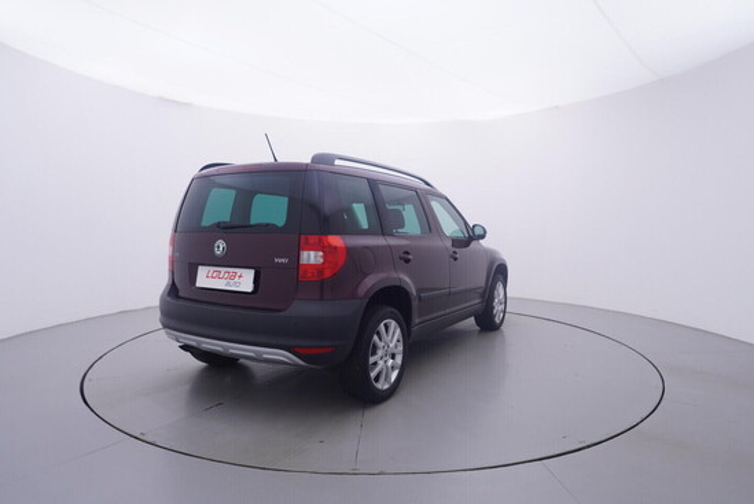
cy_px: 252
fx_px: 472
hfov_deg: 77.3
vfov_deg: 56.2
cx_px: 377
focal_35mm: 22
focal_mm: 15
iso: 200
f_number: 5
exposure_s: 1/80
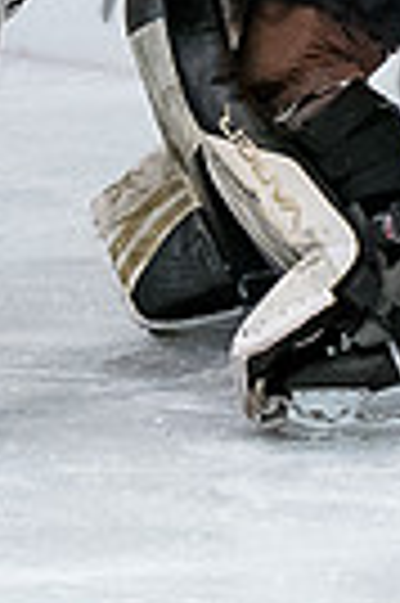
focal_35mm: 762
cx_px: 145
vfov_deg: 2.7
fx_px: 12732
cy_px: -23
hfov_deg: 1.8
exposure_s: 1/800
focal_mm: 70
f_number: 3.5
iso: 2500
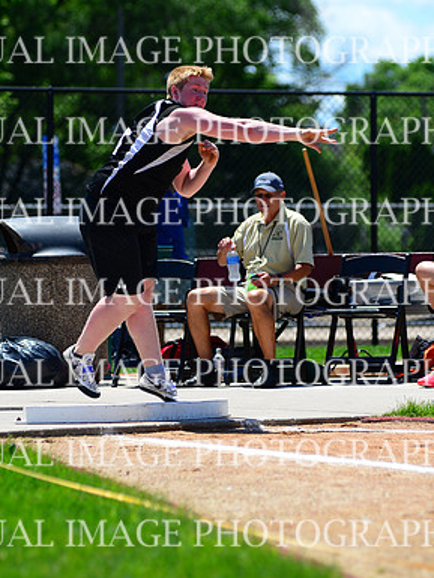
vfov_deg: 9.4
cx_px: 183
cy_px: 251
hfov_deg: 7.1
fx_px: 3509
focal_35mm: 210
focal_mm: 145
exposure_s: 1/3200
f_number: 4
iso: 320
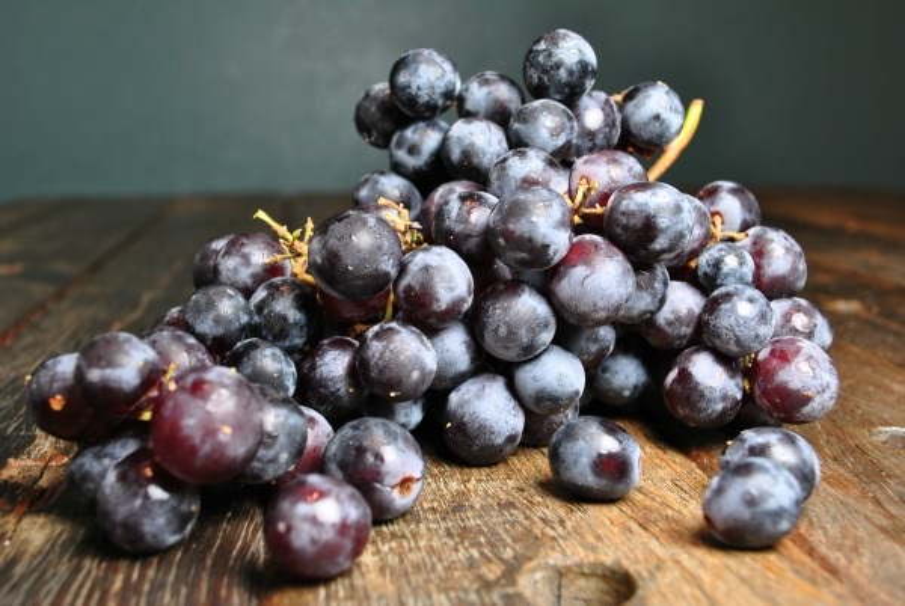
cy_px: 303
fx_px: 1057
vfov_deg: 32.0
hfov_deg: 46.3
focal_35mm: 42
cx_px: 452
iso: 100
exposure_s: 1/6
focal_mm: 28
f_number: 6.3
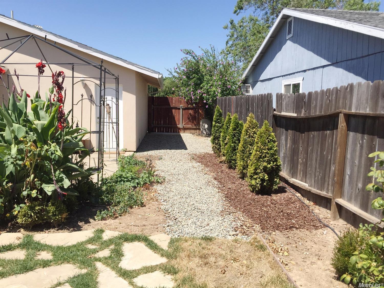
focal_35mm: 29
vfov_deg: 48.2
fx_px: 322
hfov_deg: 61.7
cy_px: 144
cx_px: 192
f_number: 2.2
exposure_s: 1/1647
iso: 32
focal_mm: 4.15
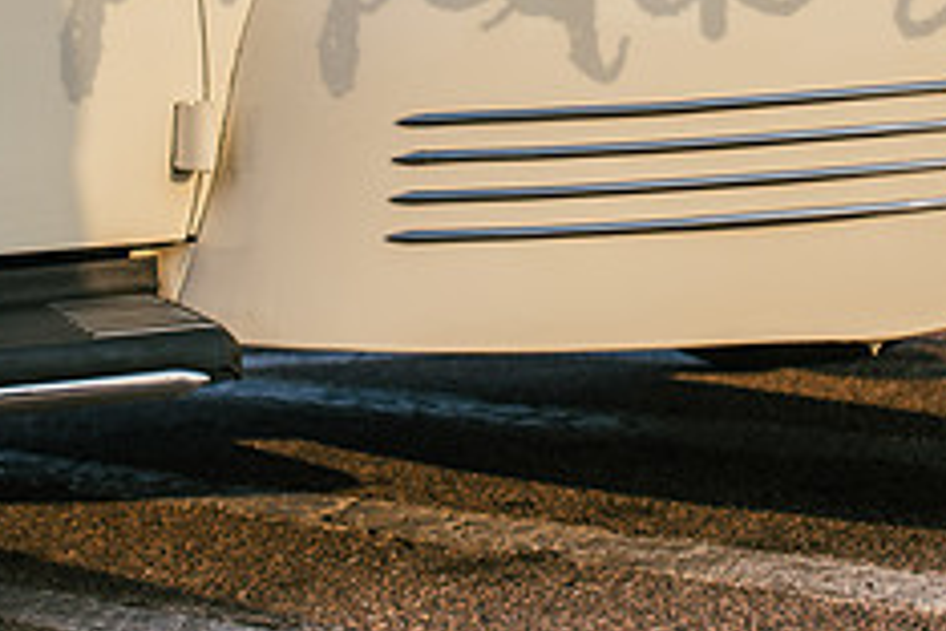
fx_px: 3258
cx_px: 433
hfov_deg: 16.5
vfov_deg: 10.9
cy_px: -75
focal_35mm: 124
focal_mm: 50
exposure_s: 1/1000
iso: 125
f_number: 3.2
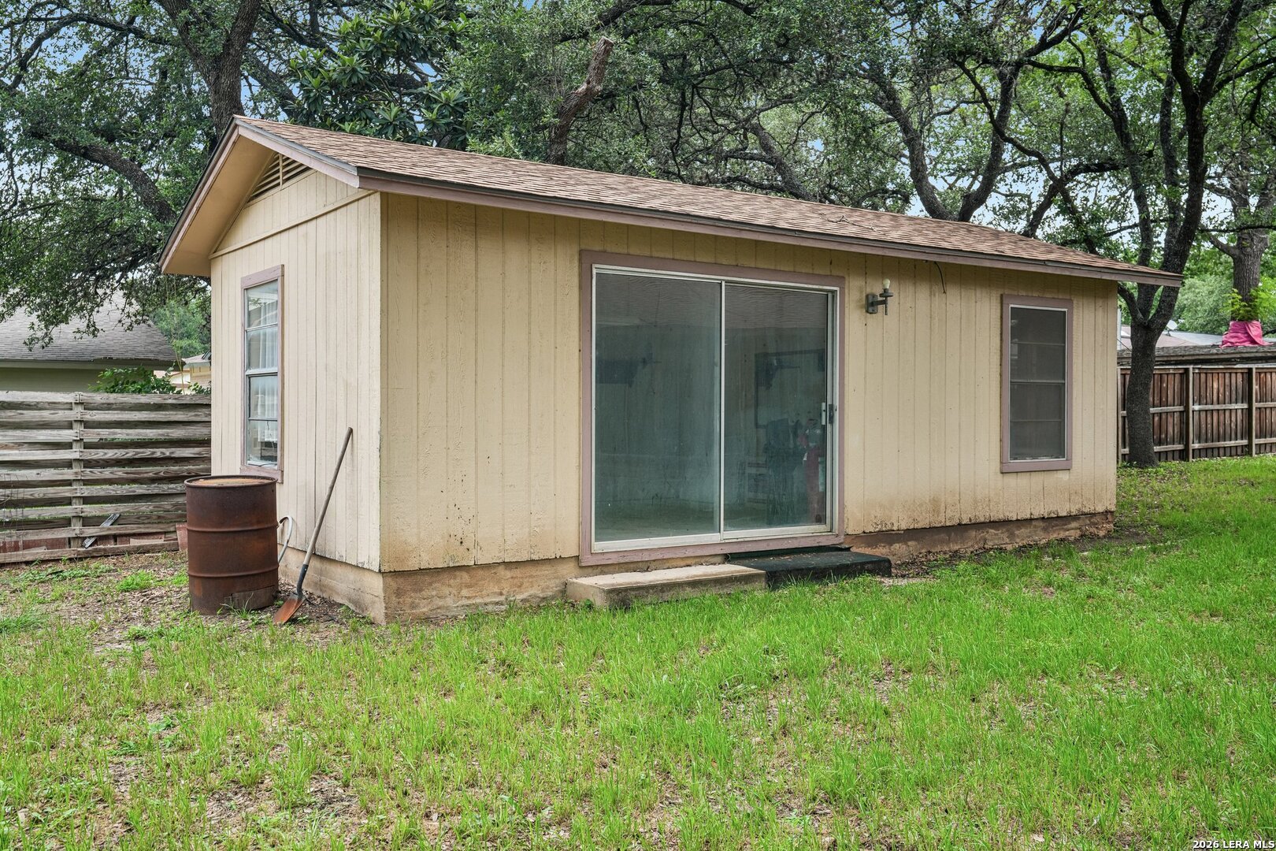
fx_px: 1134
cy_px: 426
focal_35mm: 32
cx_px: 638
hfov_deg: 58.7
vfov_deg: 41.1
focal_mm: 32
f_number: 8
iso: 200
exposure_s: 1/60
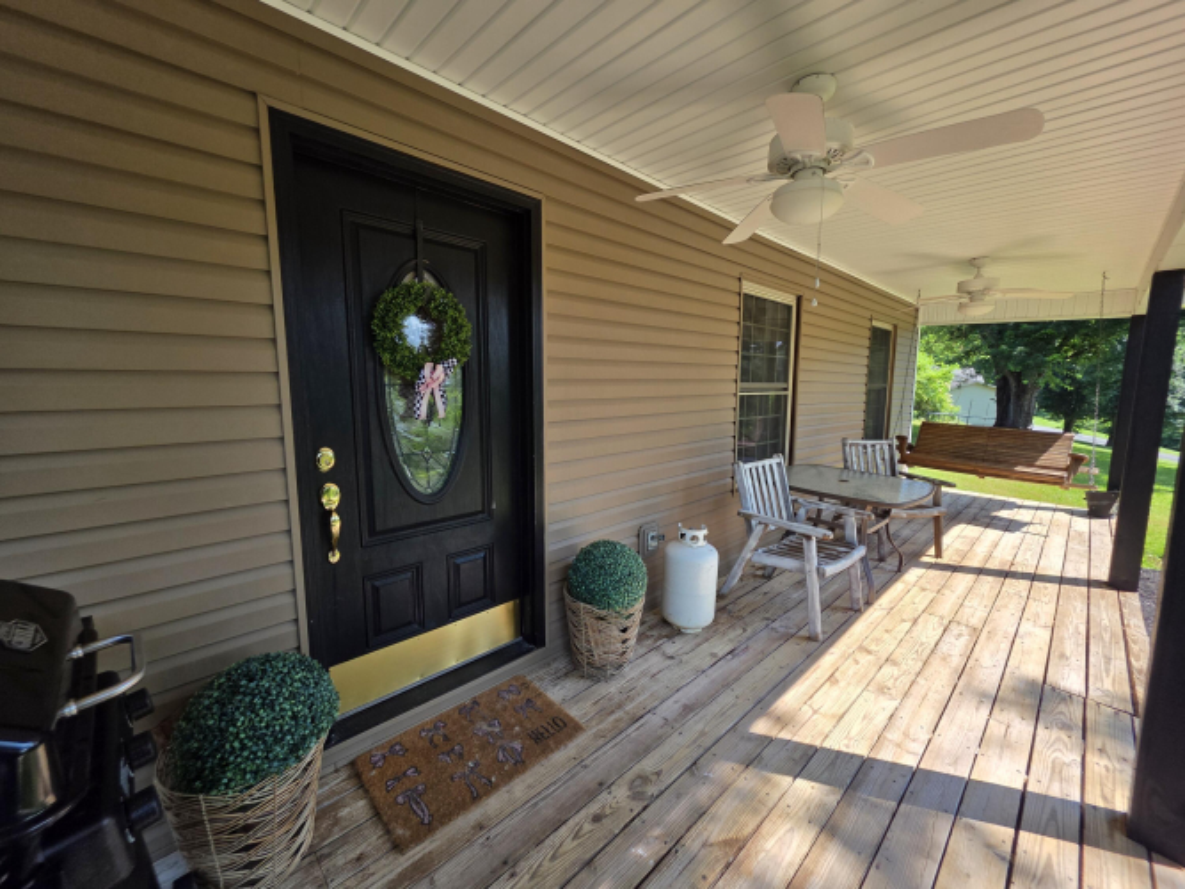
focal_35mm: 13
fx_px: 445
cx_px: 592
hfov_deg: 106.2
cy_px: 444
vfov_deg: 89.9
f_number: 1.9
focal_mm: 2.2
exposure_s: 1/461
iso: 40
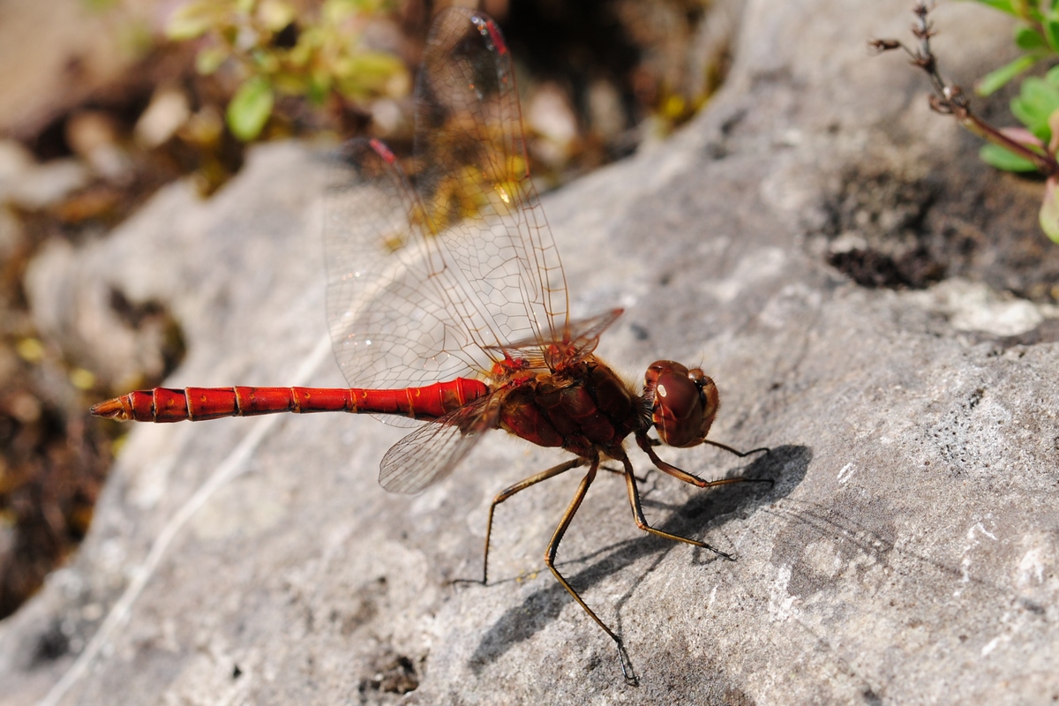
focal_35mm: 135
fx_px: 3971
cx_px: 530
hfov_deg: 15.2
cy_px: 353
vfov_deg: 10.2
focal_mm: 90
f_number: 10
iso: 100
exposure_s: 1/125
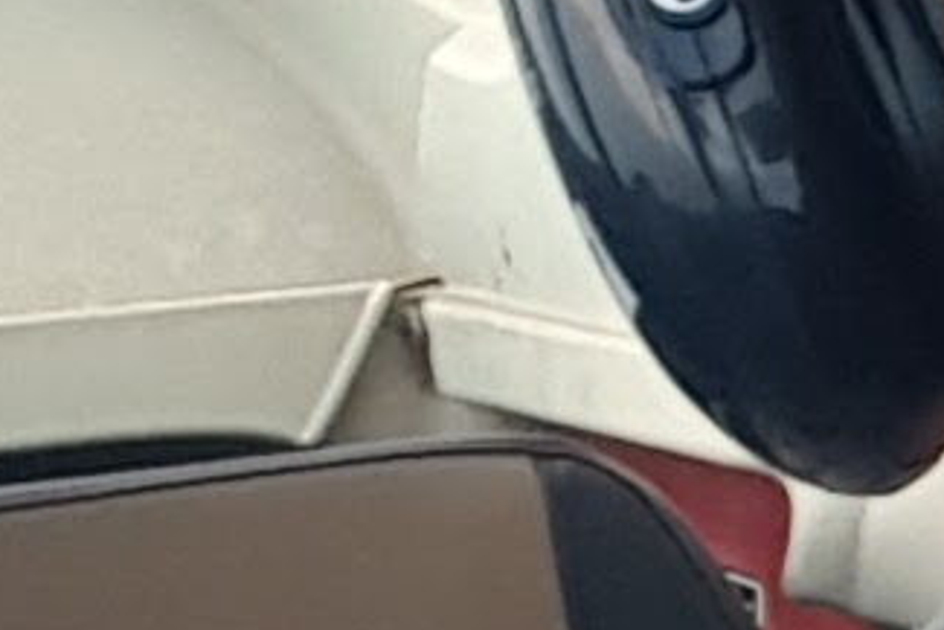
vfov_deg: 7.9
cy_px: 139
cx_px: 2722
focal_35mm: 174
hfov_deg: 9.5
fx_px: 4564
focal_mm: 2.1
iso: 50
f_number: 1.7
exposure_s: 1/268
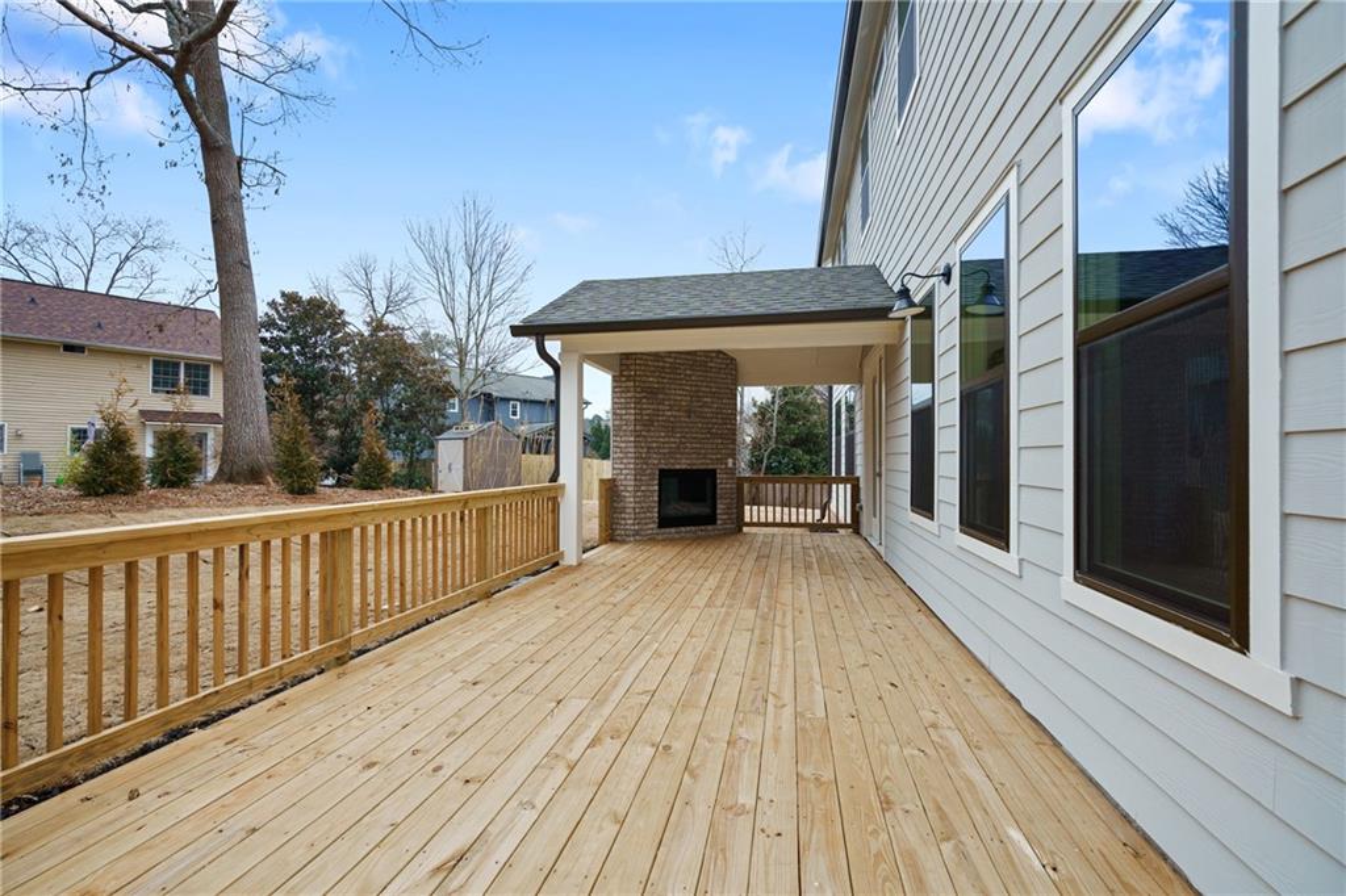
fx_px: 598
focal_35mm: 16
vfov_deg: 73.7
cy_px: 448
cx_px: 673
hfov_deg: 96.8
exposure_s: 1/1000
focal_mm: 16
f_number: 6.3
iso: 1250
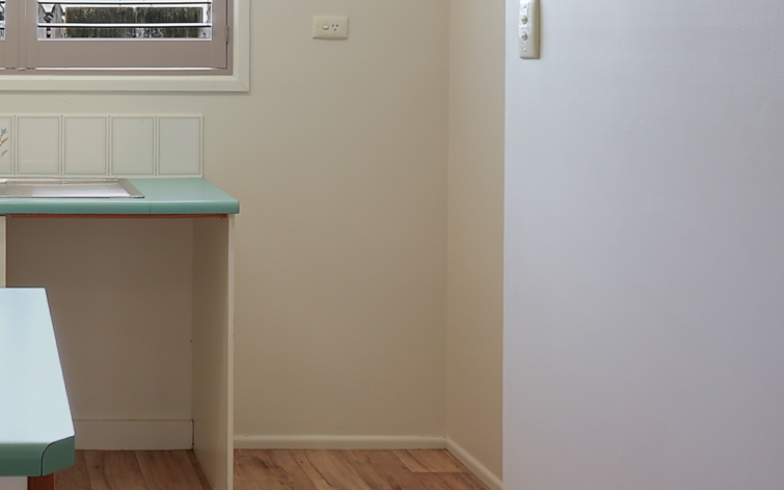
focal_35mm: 54
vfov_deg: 23.4
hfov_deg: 34.0
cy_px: 59
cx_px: -9
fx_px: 1154
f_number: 11
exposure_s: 1/6
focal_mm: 25
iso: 200
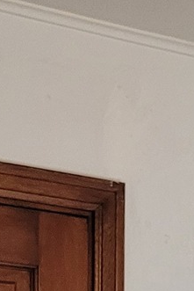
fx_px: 1518
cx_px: 380
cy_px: 540
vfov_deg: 10.3
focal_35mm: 188
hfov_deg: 7.1
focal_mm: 5.4
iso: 320
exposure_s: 1/120
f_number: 1.8
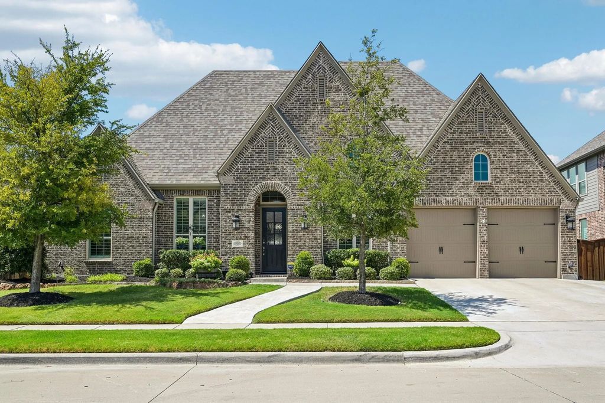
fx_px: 437
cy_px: 202
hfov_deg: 69.4
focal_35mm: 26
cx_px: 302
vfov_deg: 49.6
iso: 400
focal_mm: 26
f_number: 8
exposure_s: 1/1000
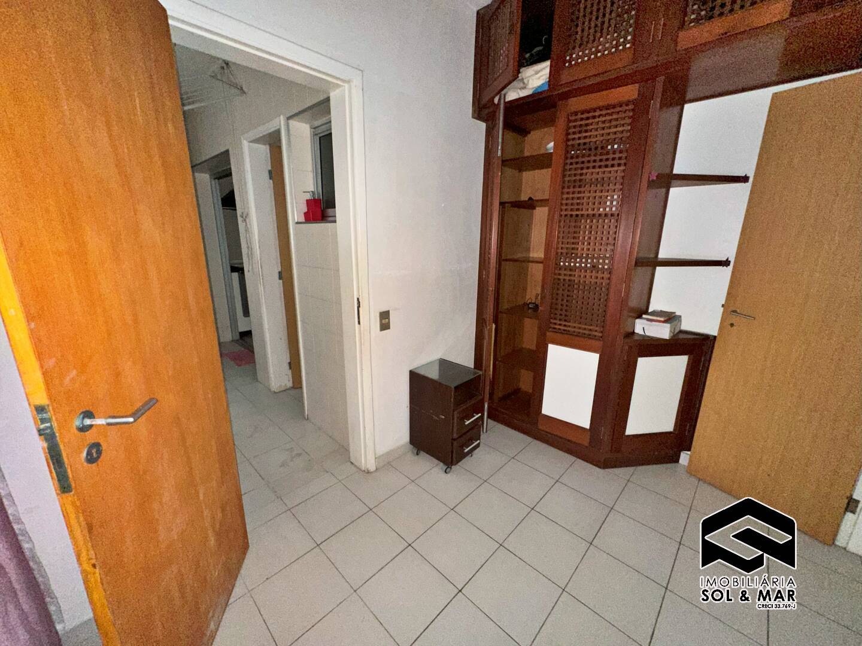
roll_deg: -0.6
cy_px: 323
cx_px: 431
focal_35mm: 14
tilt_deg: -14.9
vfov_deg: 85.7
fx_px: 349
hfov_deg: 102.1
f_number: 2.2
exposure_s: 1/30
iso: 320
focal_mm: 2.22
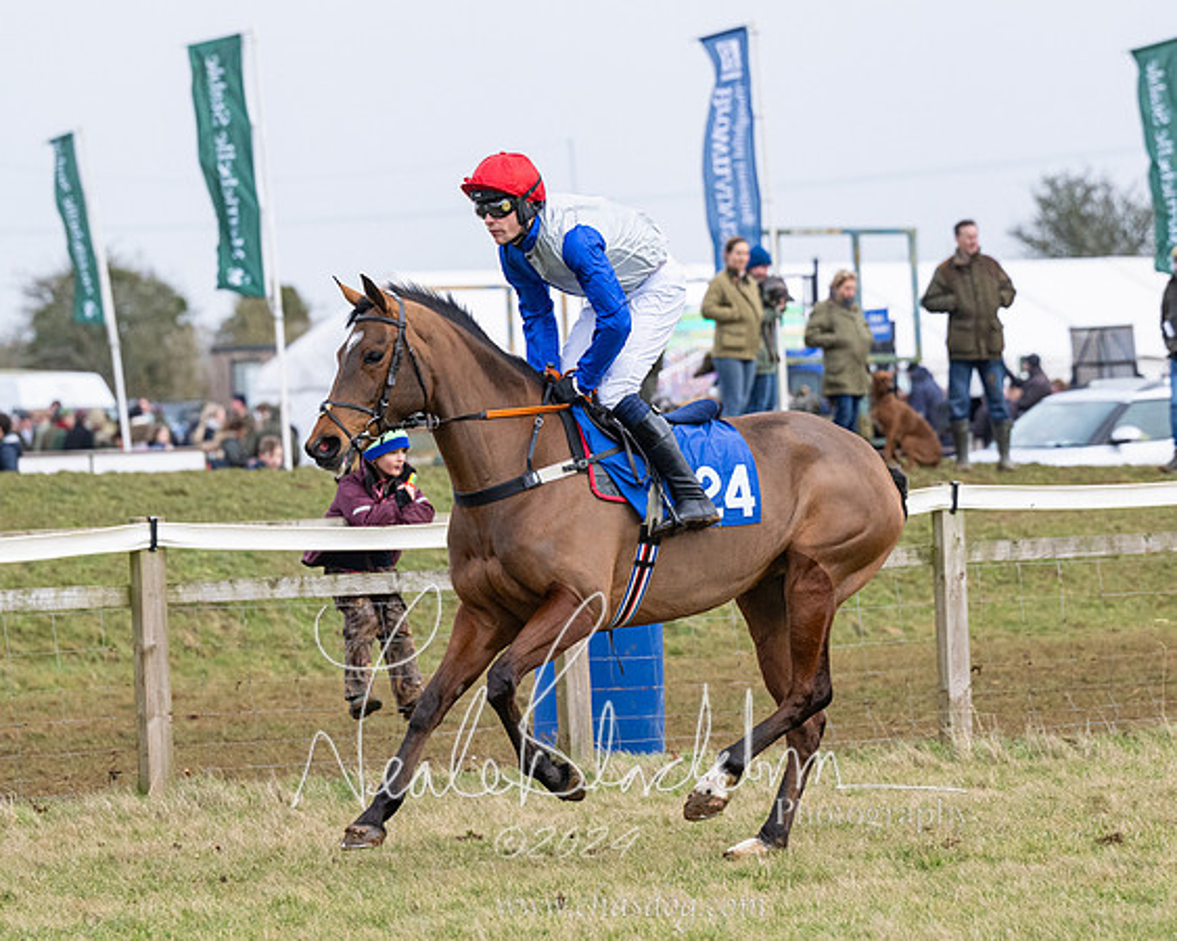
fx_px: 8514
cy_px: 470
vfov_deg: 6.3
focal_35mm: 244
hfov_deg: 7.9
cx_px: 588
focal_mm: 145
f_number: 4
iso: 800
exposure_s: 1/1600
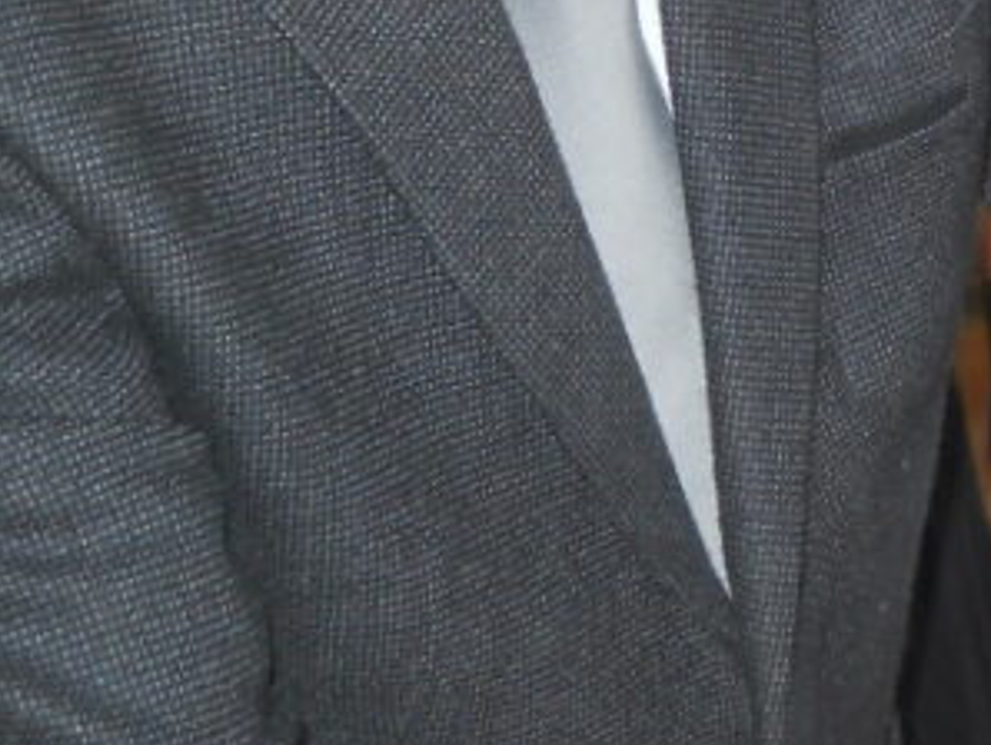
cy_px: -166
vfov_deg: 11.0
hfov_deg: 14.2
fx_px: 3782
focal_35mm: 132
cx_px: 1380
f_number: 3.1
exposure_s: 1/30
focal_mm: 6.72
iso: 200
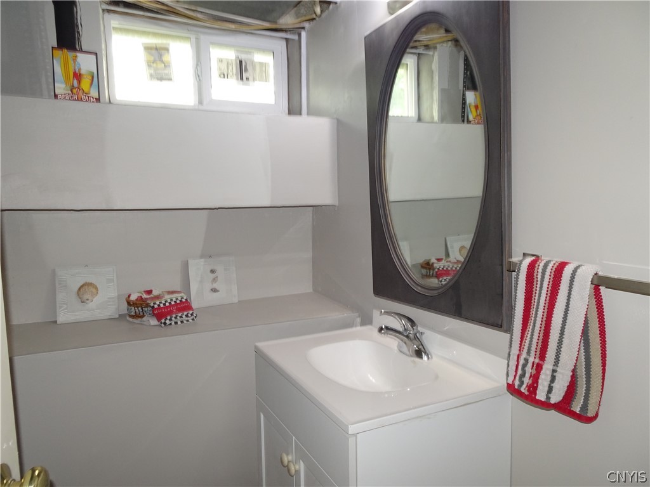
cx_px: 325
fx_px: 451
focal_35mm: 24
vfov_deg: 56.8
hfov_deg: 71.6
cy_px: 244
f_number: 3.5
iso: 160
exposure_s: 1/30
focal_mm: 4.1
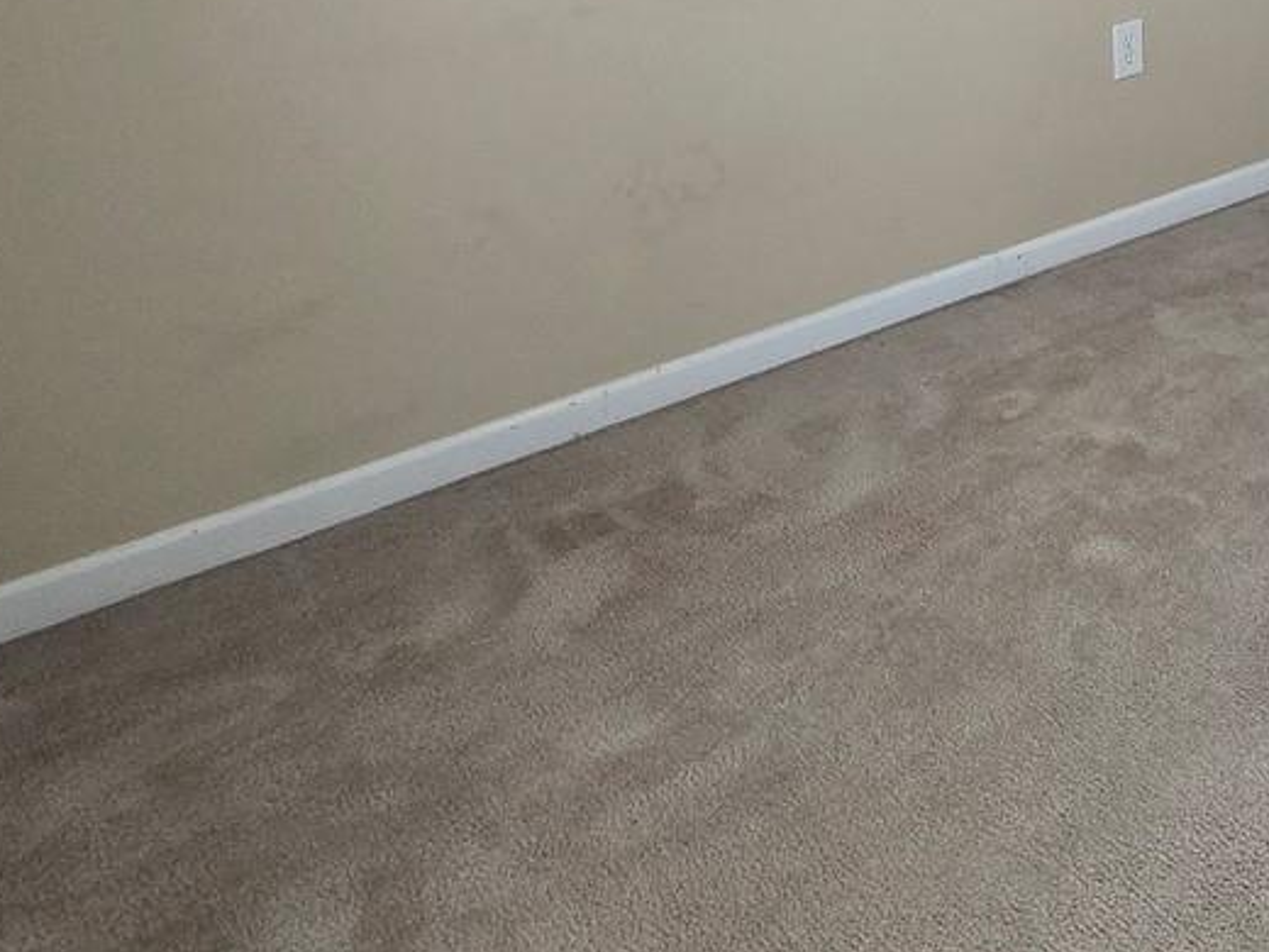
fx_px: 1466
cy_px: -56
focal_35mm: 40
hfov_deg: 38.4
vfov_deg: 32.3
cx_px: 1408
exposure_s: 1/60
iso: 250
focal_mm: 2.2
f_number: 2.2
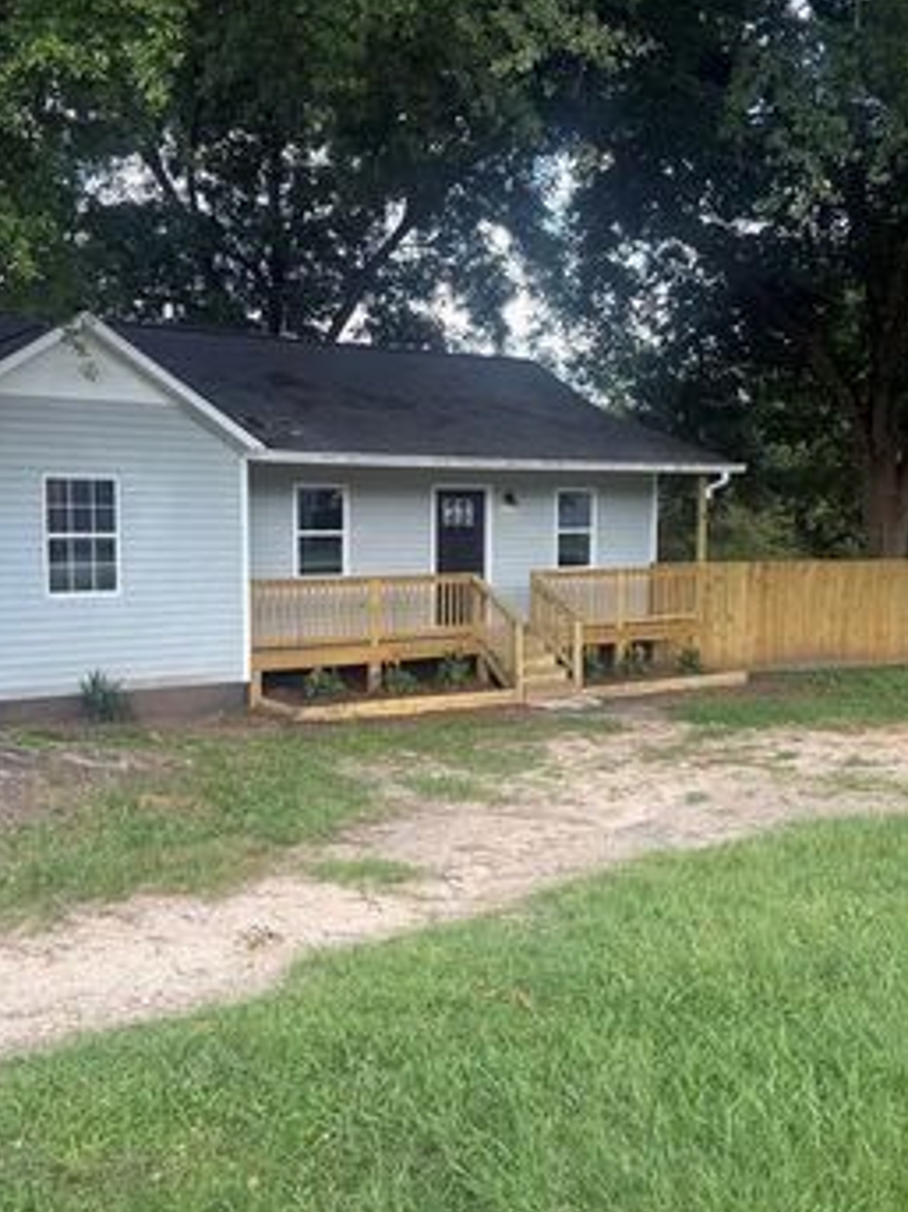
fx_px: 1225
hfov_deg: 40.6
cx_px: 509
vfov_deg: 52.6
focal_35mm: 35
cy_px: 620
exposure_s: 1/702
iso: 80
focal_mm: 6.76
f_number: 1.78
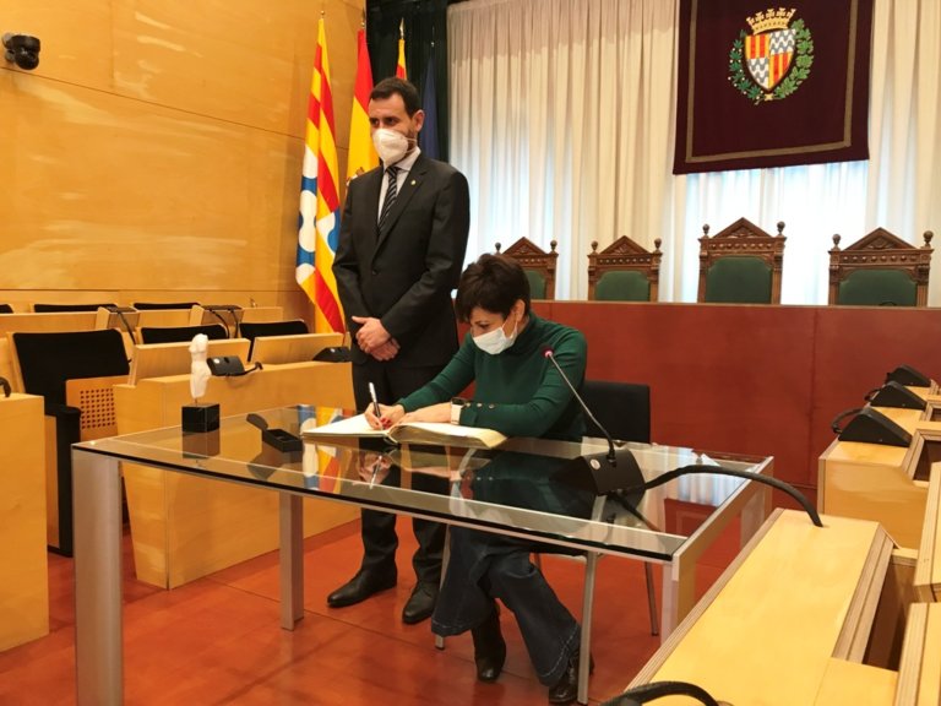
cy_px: 353
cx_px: 470
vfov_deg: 49.7
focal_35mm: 28
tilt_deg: -3.8
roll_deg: -1.3
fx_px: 761
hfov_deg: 63.4
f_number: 1.8
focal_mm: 3.99
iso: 40
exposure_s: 1/25
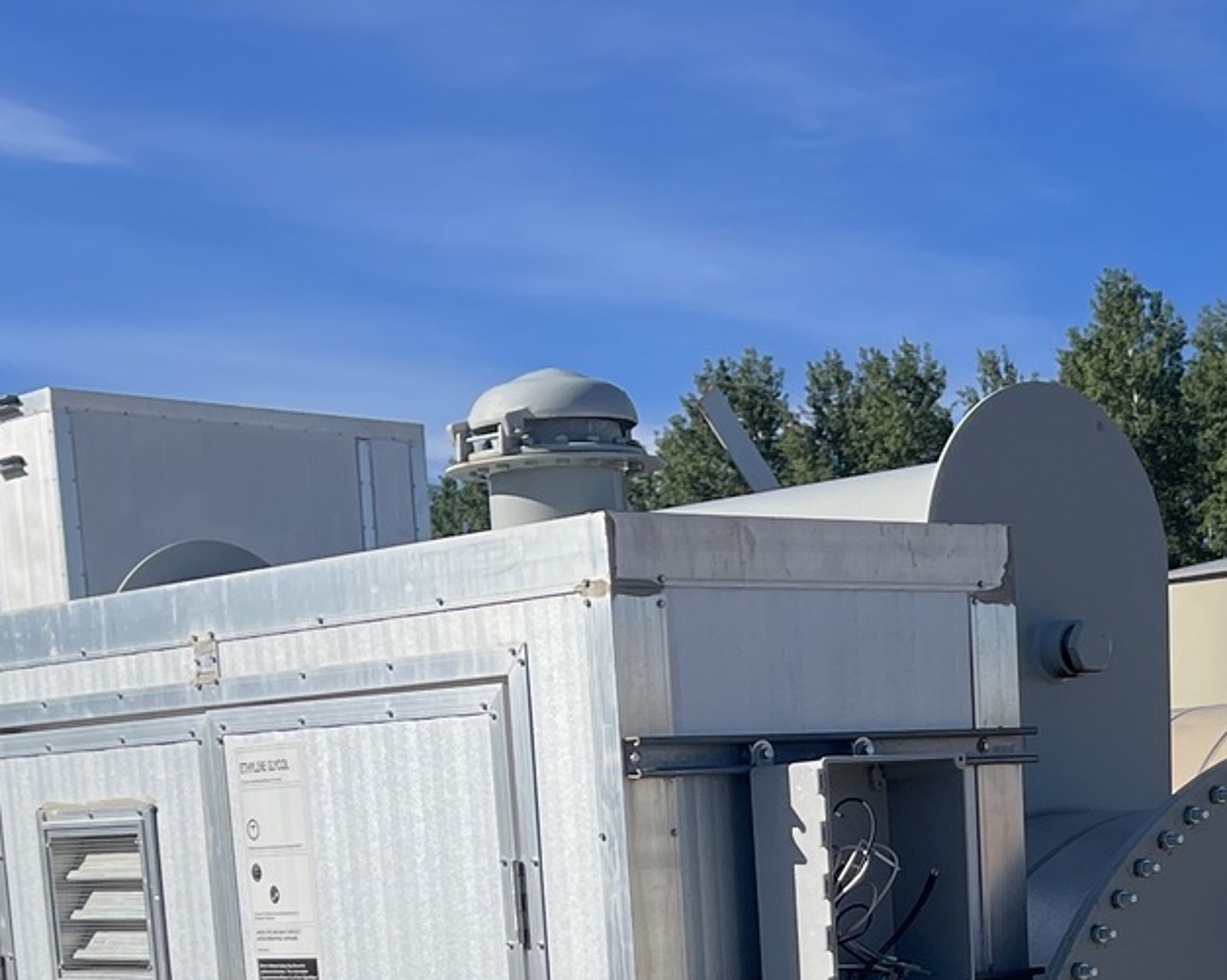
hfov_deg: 23.4
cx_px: 840
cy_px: 1404
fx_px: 2940
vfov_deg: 17.3
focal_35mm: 81
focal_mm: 5.1
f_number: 1.6
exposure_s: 1/6579
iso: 50
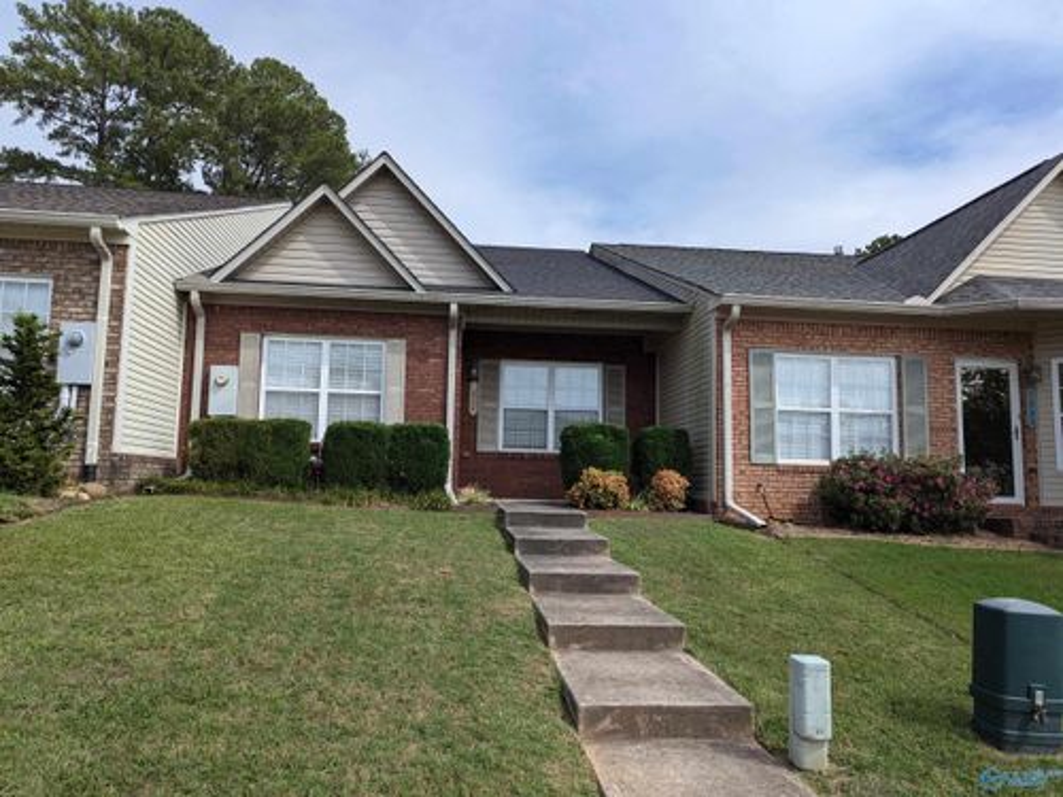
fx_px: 737
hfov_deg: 71.6
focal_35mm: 24
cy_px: 398
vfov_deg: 56.8
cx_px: 532
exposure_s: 1/2309
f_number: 1.85
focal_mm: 6.81
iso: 47
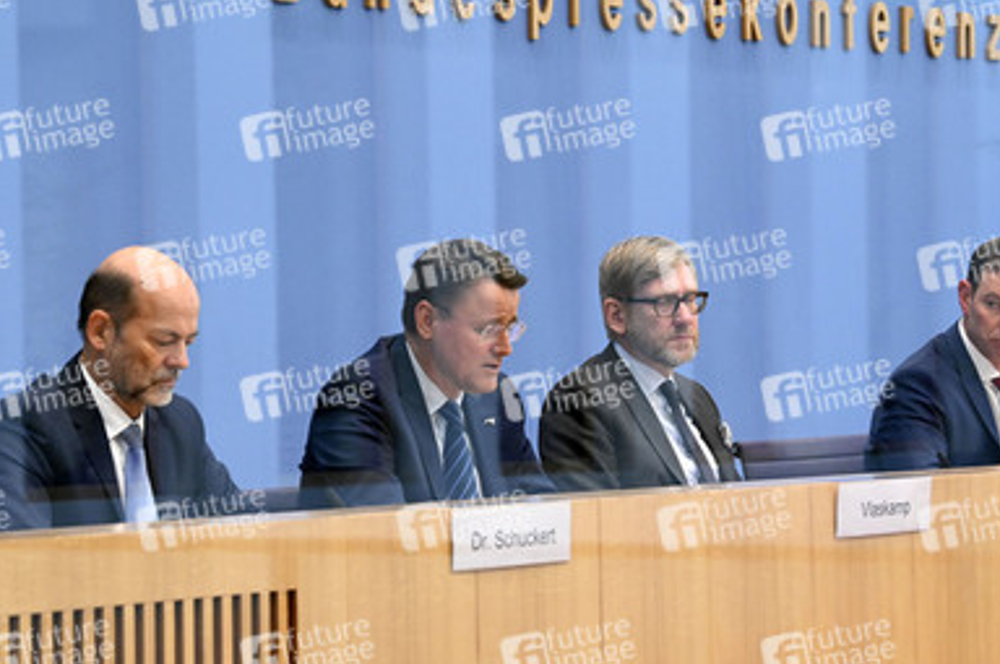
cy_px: 325
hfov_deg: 14.6
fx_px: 3912
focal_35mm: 141
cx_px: 499
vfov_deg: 9.7
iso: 6400
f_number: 7.1
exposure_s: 1/500
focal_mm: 120
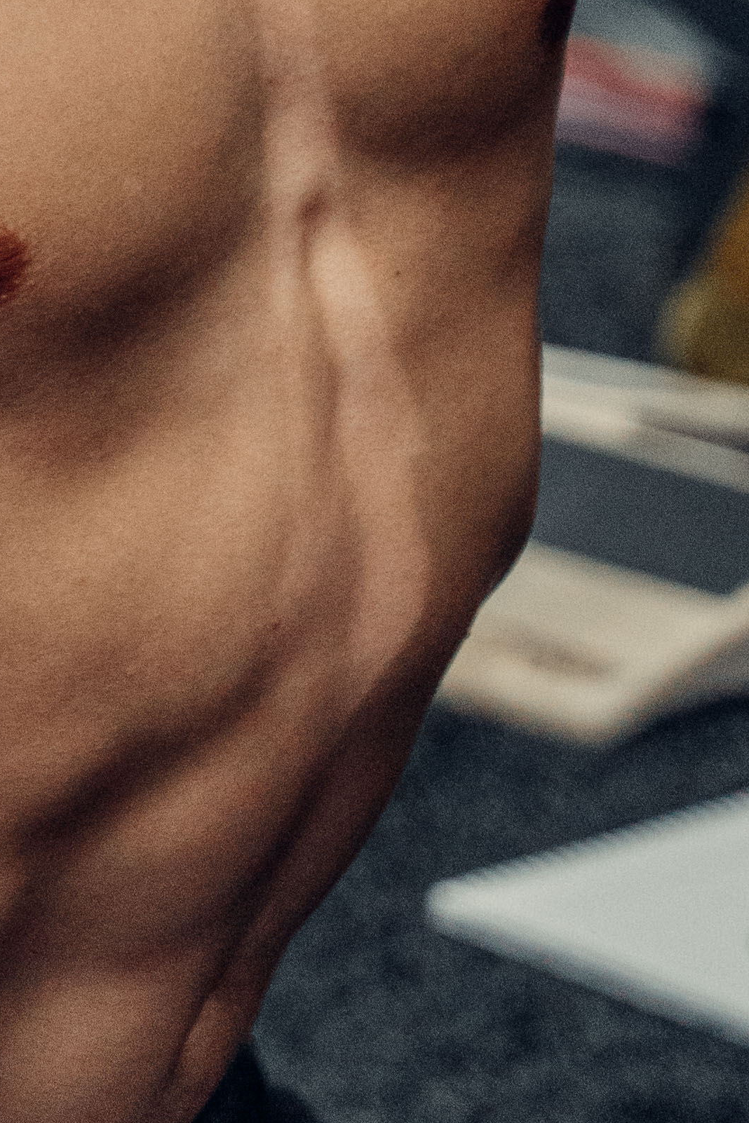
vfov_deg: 7.0
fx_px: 9050
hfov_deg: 4.7
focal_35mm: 290
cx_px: -133
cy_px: -530
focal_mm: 66.3
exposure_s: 1/320
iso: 4000
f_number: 2.8
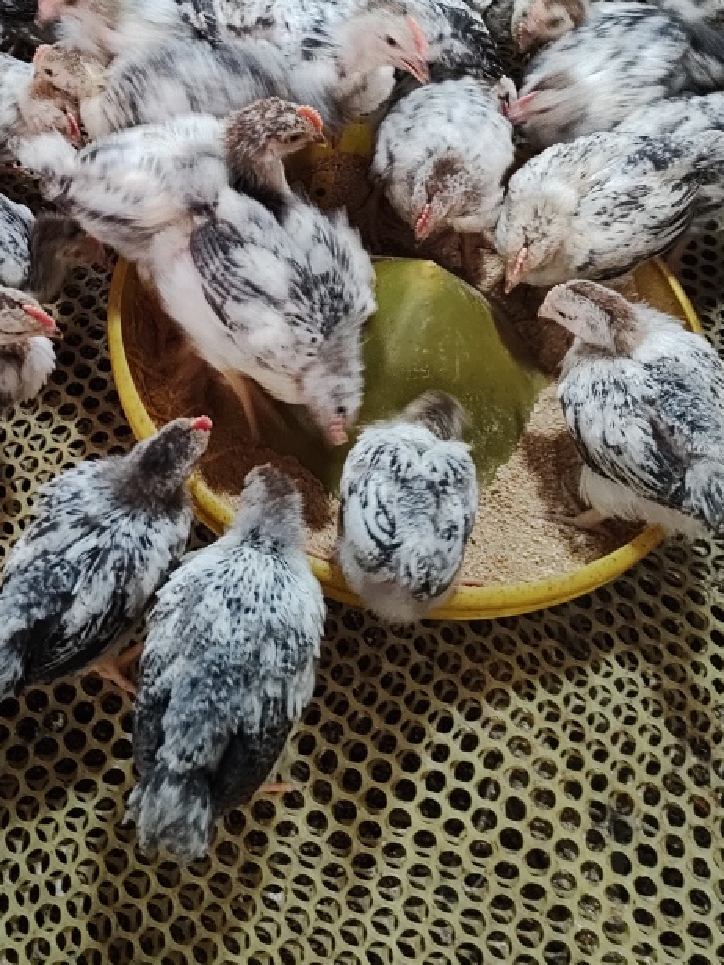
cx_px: 136
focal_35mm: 45
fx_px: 1255
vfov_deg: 40.9
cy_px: 244
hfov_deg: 31.3
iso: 813
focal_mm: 4.26
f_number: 1.8
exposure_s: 1/33.3
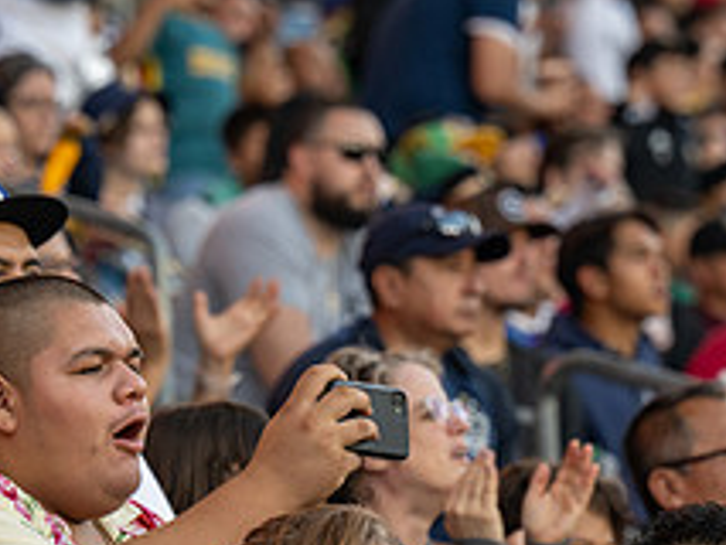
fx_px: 7680
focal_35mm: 366
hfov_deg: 5.4
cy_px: 434
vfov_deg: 4.1
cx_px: 51
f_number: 4
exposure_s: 1/200
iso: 400
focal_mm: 140
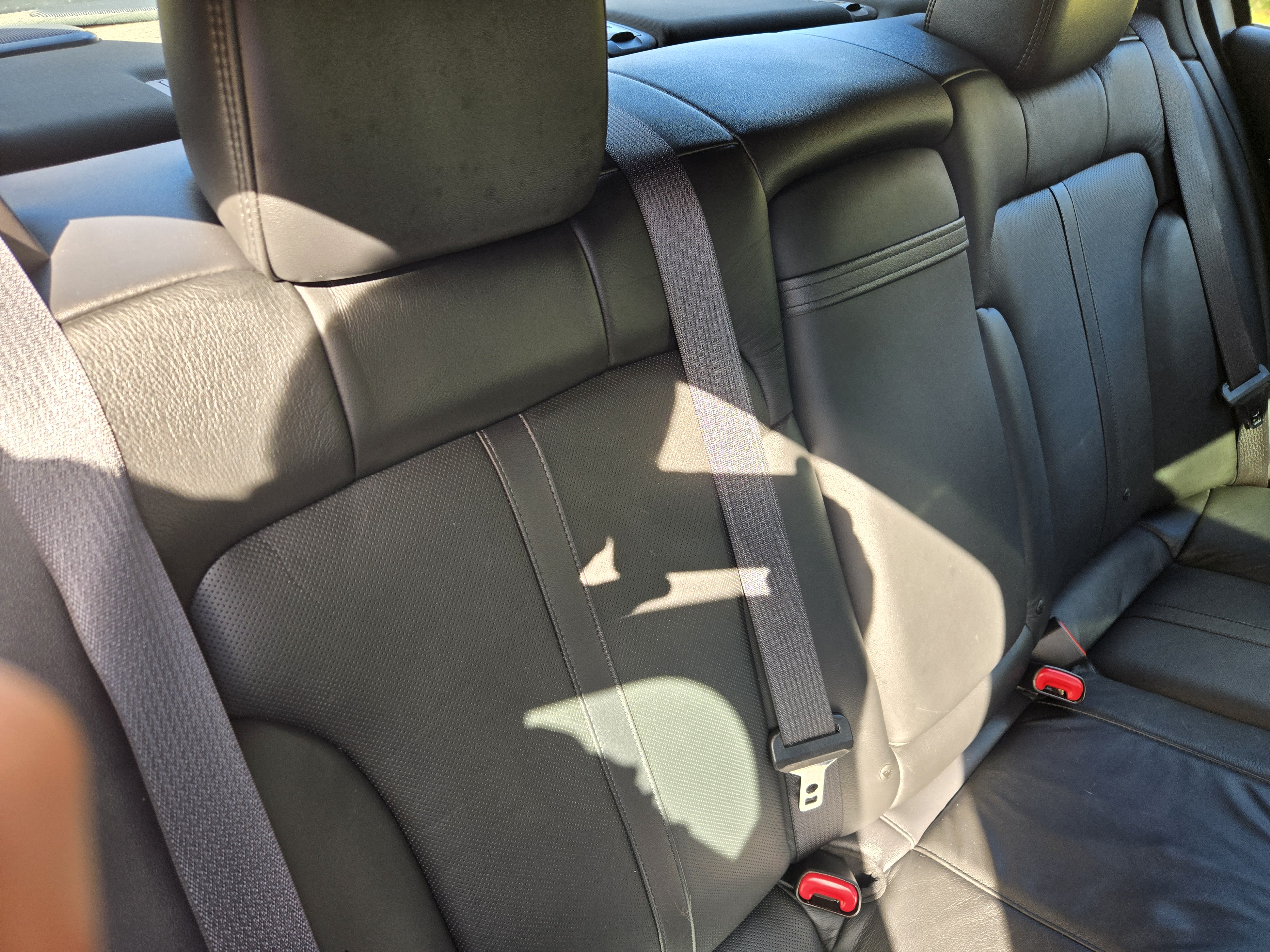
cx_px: 635
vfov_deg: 58.9
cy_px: 476
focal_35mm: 23
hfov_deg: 73.9
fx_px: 844
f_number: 1.8
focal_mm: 5.4
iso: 80
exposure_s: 1/180
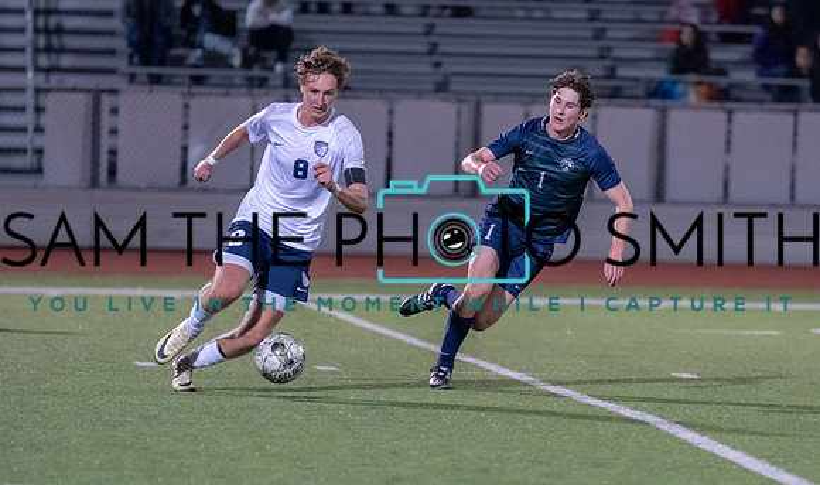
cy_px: 256
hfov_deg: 6.6
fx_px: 7136
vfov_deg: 3.9
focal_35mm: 324
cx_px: 551
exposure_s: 1/1000
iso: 3200
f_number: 2.8
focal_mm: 200
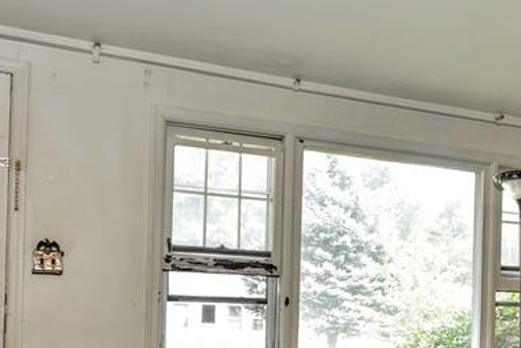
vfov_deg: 24.2
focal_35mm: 54
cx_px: 469
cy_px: 325
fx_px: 782
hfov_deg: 34.8
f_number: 5.6
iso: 450
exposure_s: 1/125
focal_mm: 20
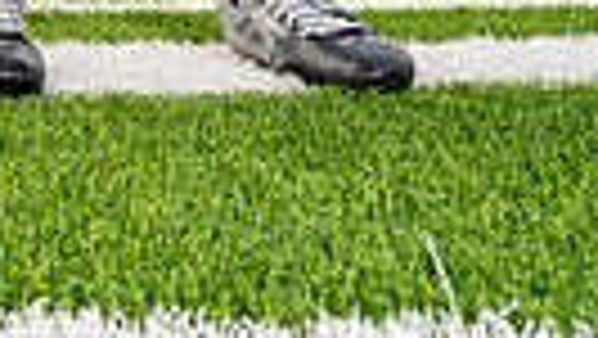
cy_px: -662
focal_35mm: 85
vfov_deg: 10.4
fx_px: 1349
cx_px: -63
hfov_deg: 23.4
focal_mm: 24
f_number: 5.6
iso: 125
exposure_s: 1/800
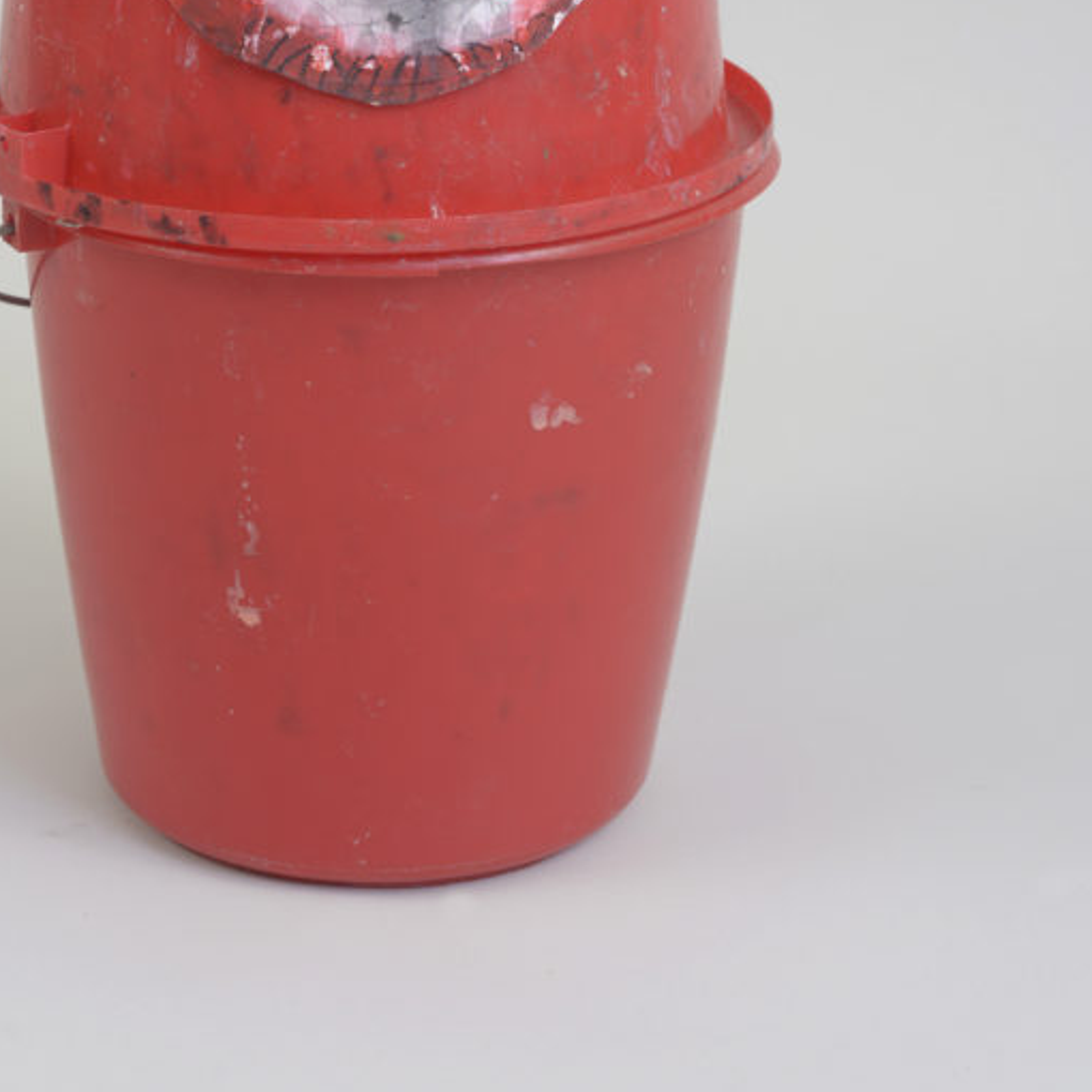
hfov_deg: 18.1
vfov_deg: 17.5
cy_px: -82
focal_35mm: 96
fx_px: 3426
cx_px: 353
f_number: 8
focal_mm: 50
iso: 100
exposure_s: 1/100
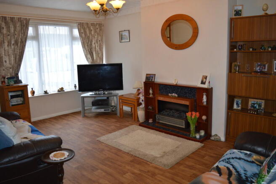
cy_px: 92
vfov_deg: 43.5
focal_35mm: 30
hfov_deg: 62.0
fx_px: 230
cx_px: 138
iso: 400
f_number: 4
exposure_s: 1/60
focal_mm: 20
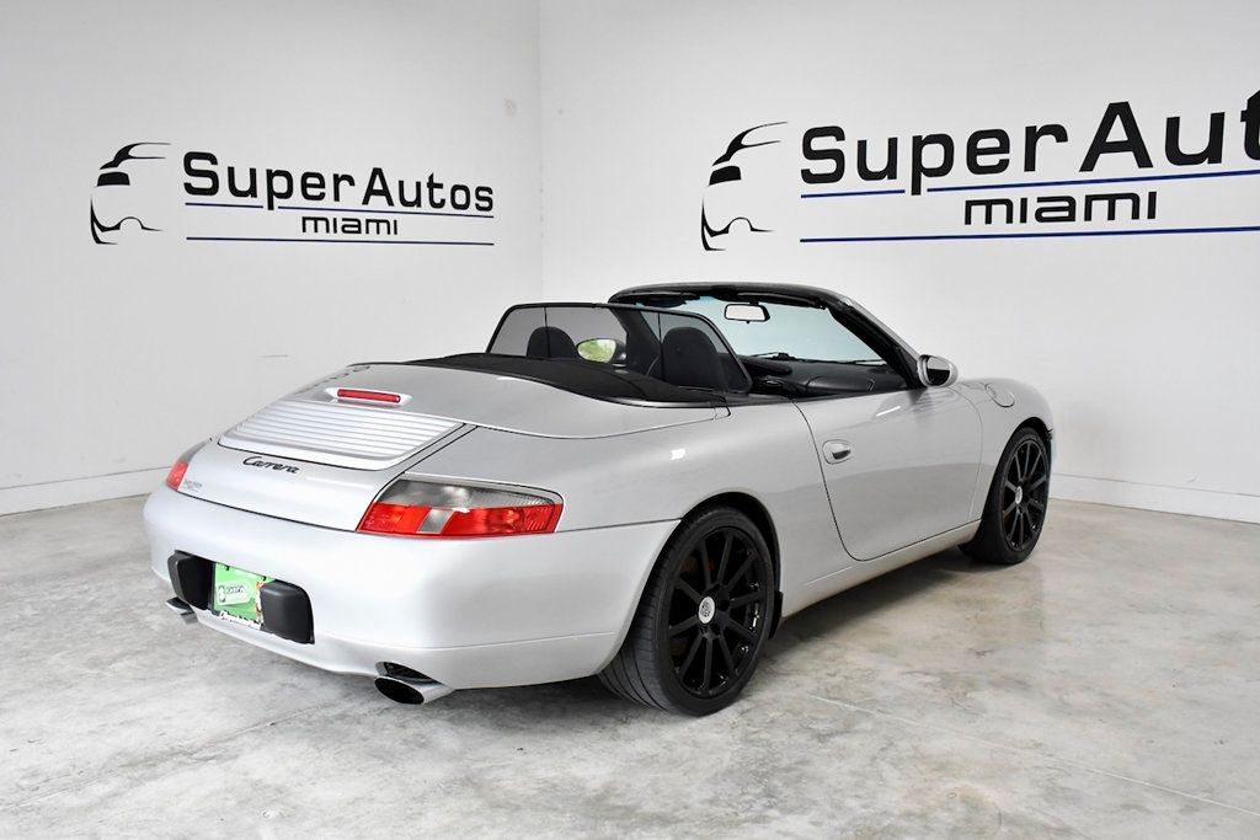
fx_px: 1190
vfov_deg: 38.9
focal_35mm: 34
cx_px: 630
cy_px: 420
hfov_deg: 55.8
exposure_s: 1/800
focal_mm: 23
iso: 2500
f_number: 6.3
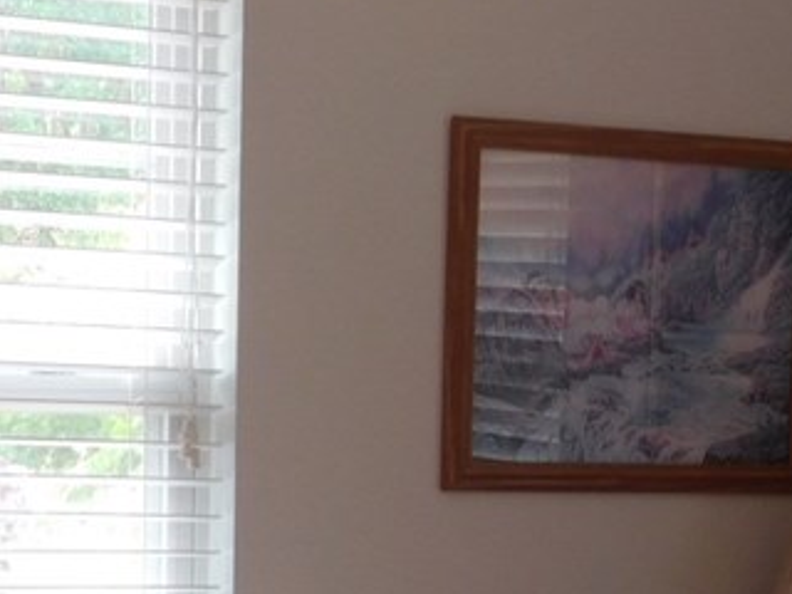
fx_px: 2929
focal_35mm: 128
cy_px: 725
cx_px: 552
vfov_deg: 11.3
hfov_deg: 15.4
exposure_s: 1/40
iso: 125
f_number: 3.6
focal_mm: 7.1
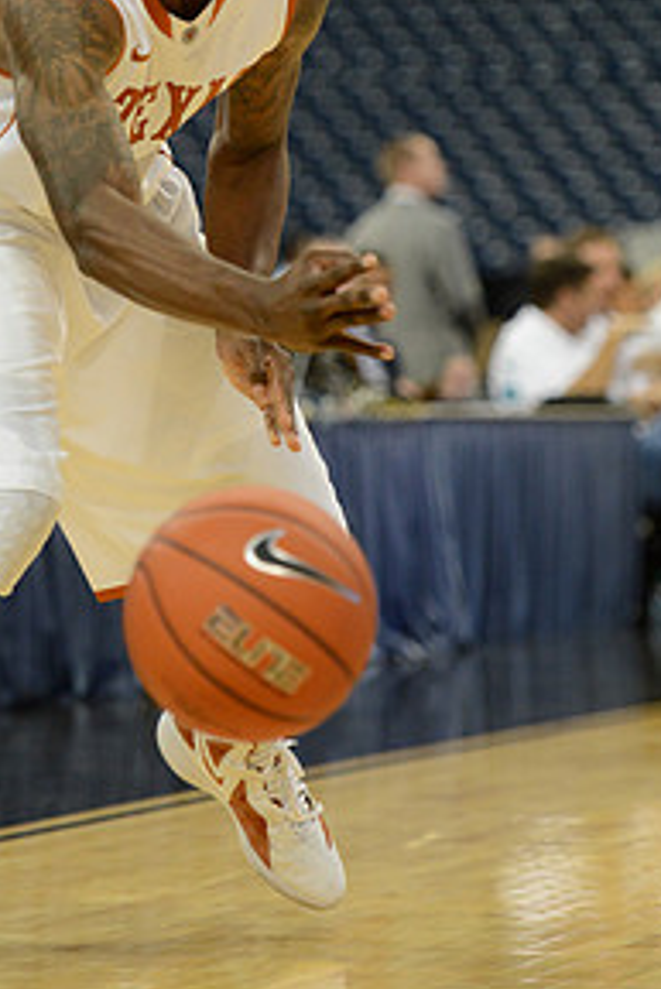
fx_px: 5144
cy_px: 264
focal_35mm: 187
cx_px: 182
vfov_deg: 11.0
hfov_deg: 7.3
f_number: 2.8
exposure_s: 1/1600
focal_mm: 120
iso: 3200
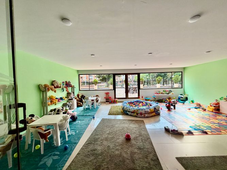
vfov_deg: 85.7
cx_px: 114
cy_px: 85
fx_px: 92
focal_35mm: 14
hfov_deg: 102.1
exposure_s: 1/121
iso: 160
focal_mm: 2.22
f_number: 2.2
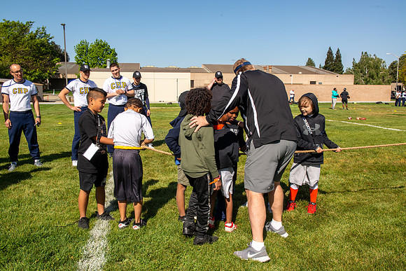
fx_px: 328
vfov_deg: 44.9
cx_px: 203
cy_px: 136
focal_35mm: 29
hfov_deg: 63.5
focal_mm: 29
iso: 100
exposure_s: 1/160
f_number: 11
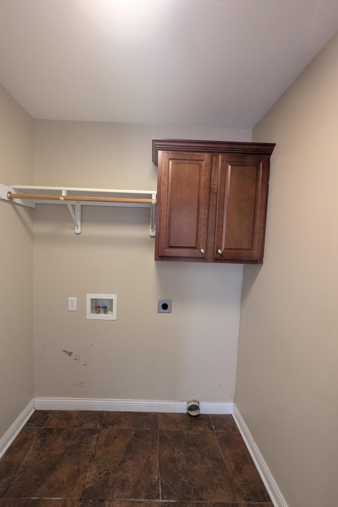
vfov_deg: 100.4
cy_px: 258
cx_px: 156
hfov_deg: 77.2
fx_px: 211
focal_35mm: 15
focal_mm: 1.83
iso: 83
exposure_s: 1/24
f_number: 2.2
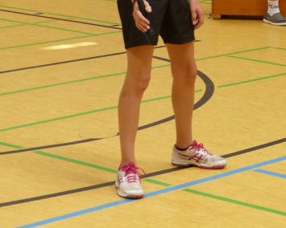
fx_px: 1405
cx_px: 374
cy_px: -39
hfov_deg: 11.3
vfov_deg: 9.2
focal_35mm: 166
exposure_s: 1/100
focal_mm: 10.5
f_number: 2.8
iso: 100
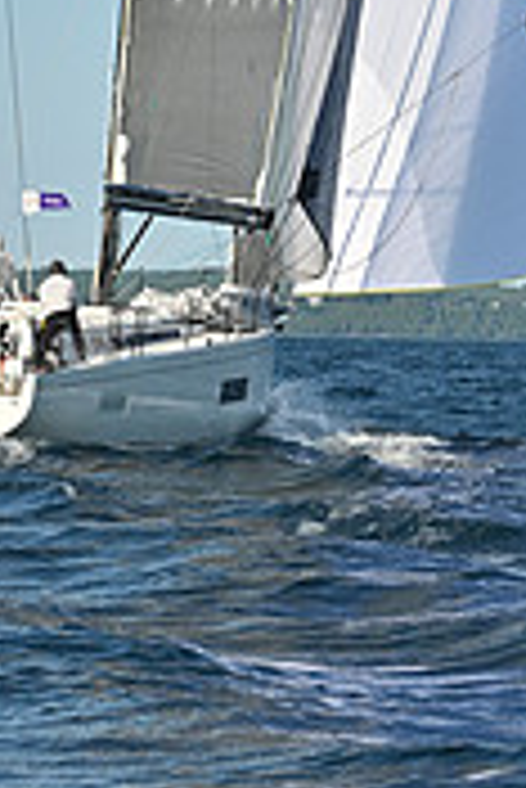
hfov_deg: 5.9
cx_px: 353
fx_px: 5074
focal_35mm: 232
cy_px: -351
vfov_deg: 8.7
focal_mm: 70
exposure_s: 1/2000
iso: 320
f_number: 5.6
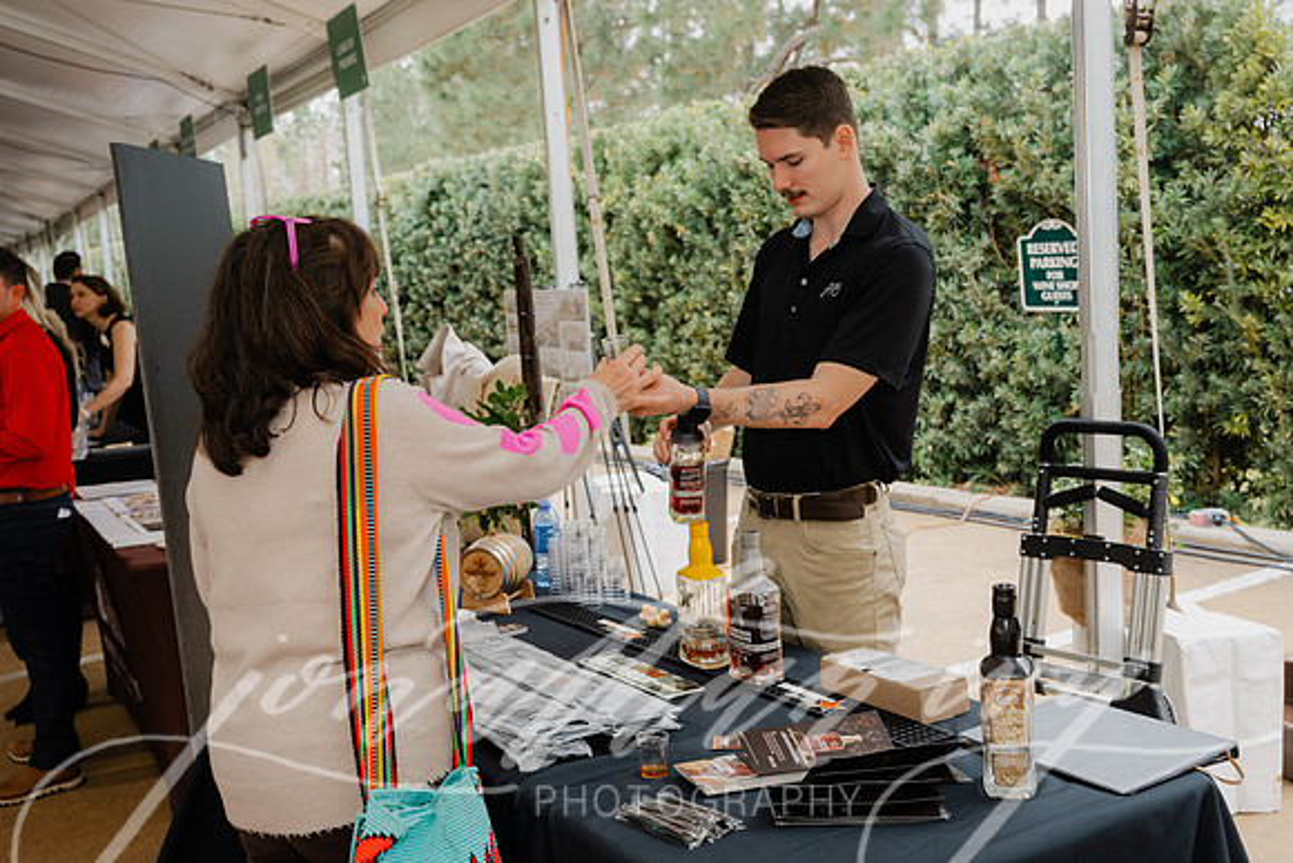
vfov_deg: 36.0
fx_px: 1329
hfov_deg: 51.9
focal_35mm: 37
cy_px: 432
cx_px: 646
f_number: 5
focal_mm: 37
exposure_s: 1/160
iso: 900
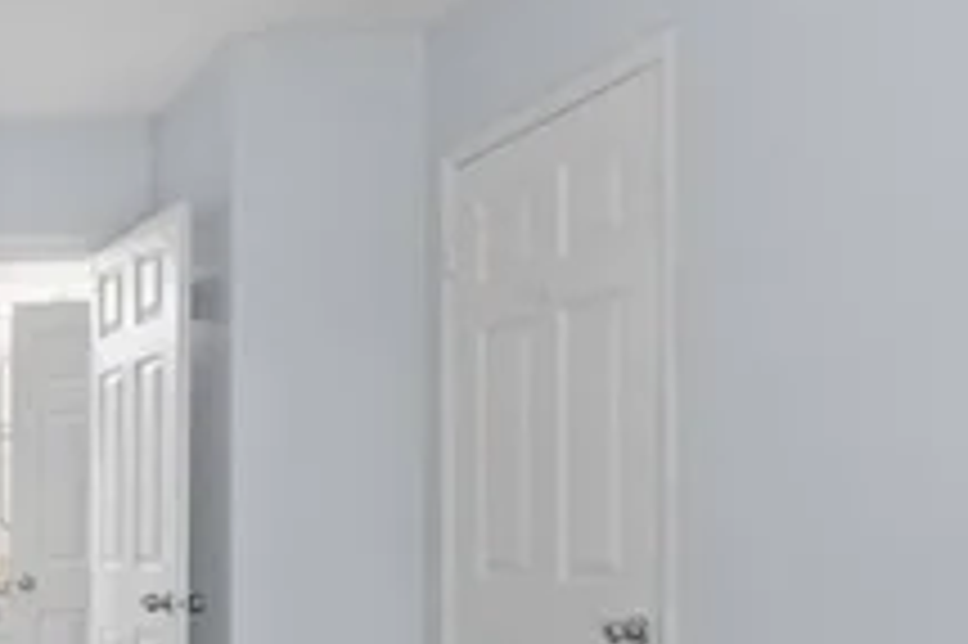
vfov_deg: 27.2
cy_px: 626
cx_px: -272
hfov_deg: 32.3
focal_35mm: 47
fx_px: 1263
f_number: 5.6
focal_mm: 12
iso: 1250
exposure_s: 1/5
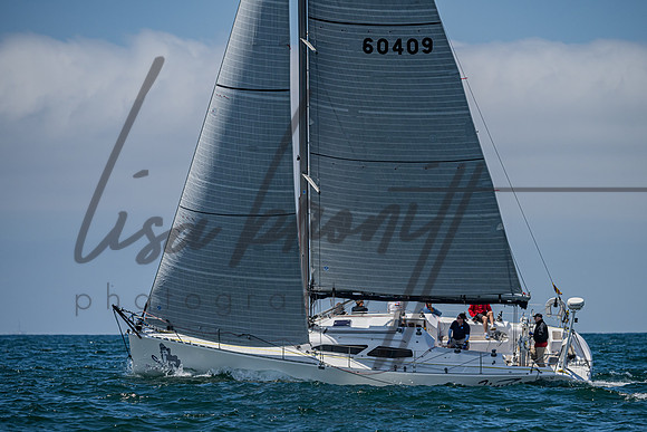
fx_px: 4839
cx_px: 344
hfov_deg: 7.6
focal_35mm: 269
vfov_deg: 5.1
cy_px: 261
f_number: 5.6
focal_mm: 220
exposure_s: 1/5000
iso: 320
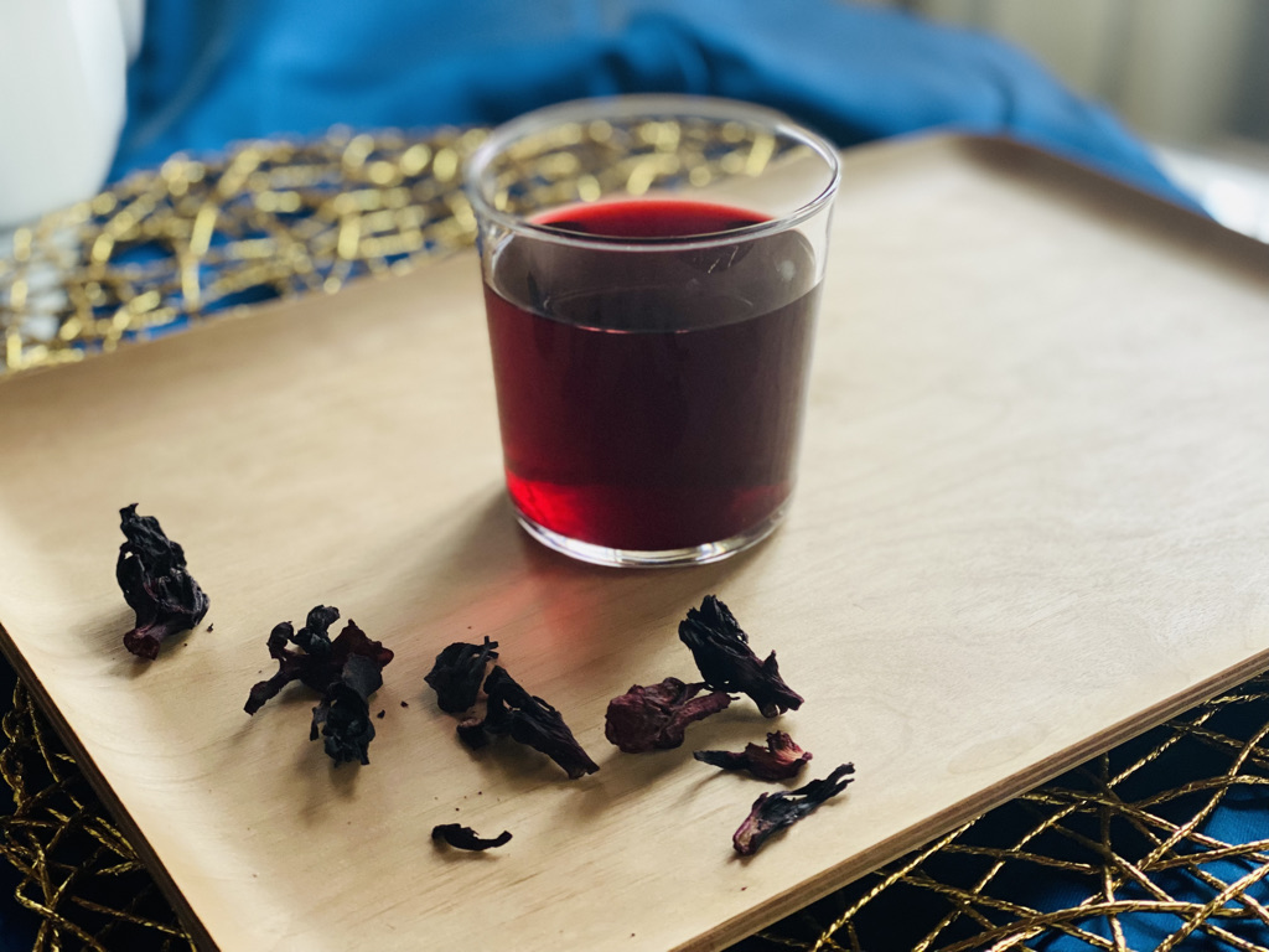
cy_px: 476
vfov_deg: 28.0
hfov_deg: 36.8
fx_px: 1906
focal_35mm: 52
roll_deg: +0.9
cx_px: 634
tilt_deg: -31.3
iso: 250
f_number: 2
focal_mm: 6
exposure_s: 1/79
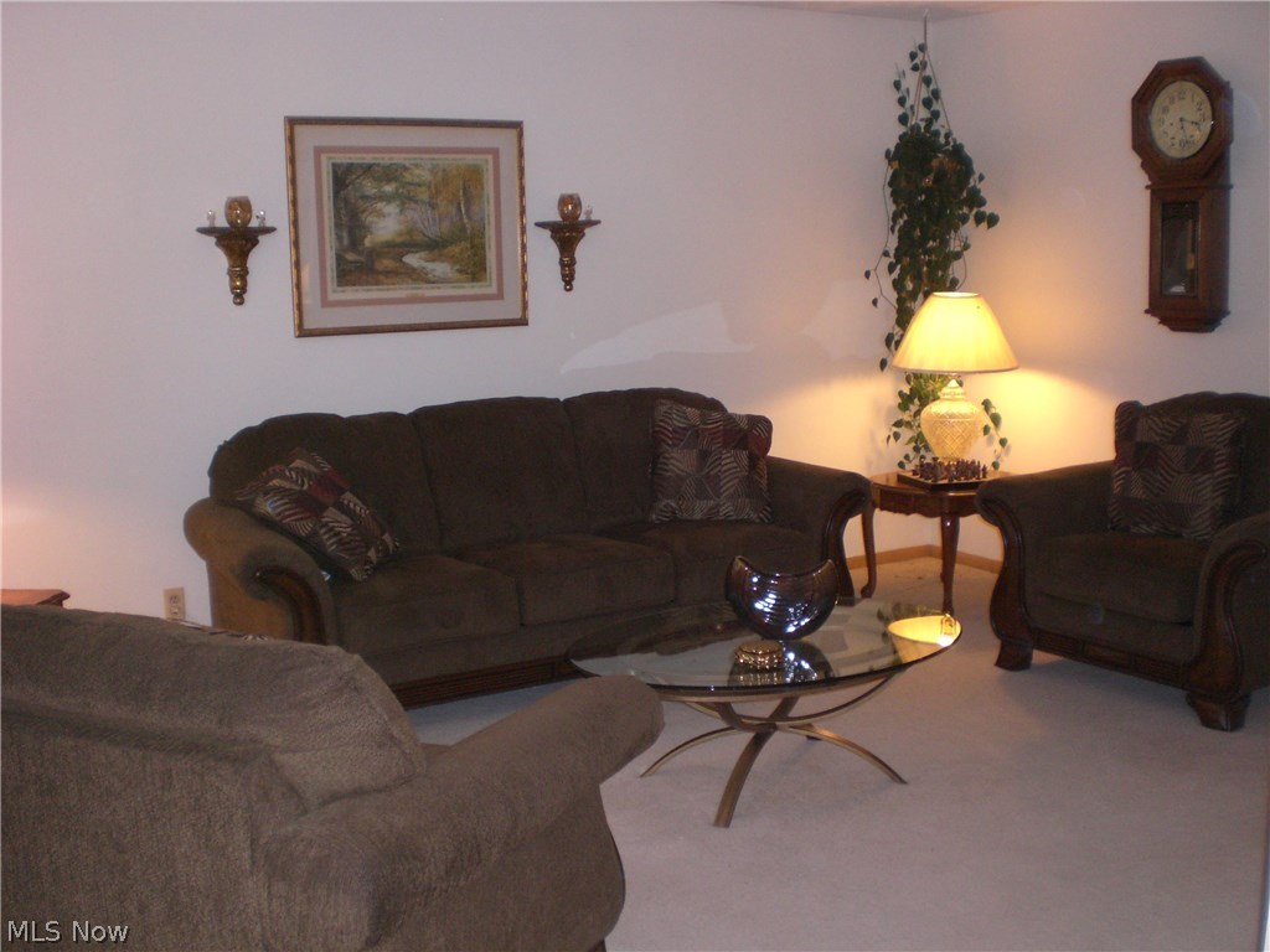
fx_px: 1394
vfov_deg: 37.7
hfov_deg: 49.0
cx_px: 635
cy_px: 476
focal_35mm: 38
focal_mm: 6.3
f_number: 3.1
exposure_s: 1/60
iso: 200
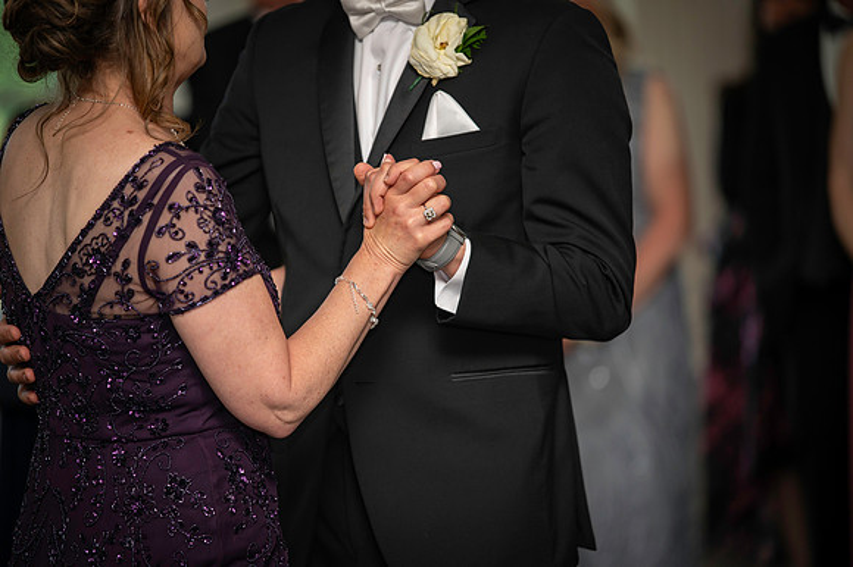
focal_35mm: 200
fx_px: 4736
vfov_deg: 6.9
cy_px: 284
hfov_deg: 10.3
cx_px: 426
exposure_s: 1/125
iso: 640
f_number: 2.8
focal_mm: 200
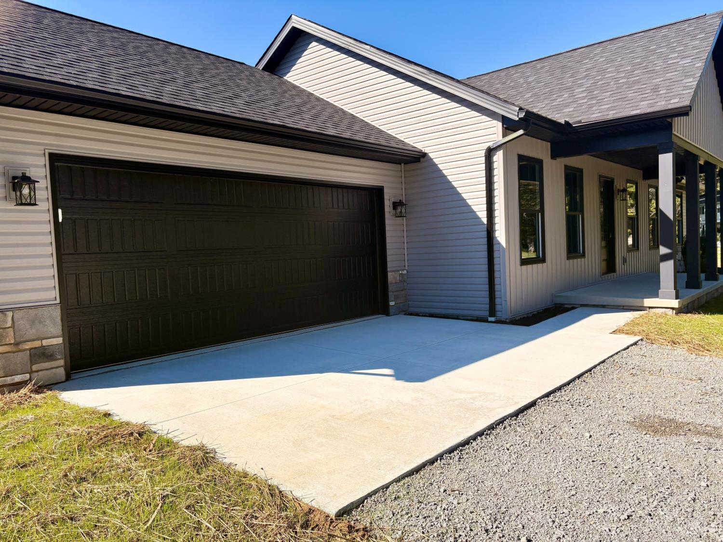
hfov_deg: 67.3
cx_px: 362
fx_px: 543
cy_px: 271
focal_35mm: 26
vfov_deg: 53.1
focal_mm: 5.96
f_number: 1.6
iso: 50
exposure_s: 1/3623
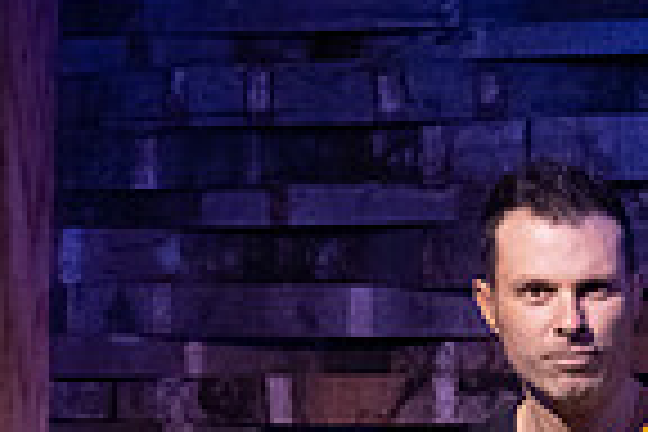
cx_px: 900
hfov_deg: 3.9
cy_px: 497
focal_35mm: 522
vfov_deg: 2.6
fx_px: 9395
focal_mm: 130
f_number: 6.3
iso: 6400
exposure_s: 1/200
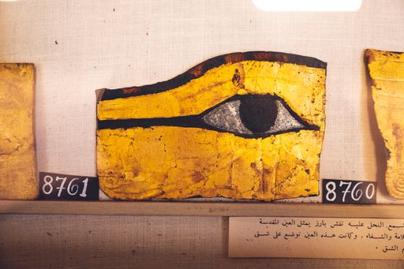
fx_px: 511
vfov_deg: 29.5
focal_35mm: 46
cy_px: 134
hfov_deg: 43.1
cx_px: 202
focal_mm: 44
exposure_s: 1/80
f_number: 2.8
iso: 500
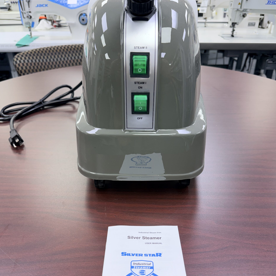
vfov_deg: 55.2
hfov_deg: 55.6
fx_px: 262
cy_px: 165
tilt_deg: -35.3
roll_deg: -0.7
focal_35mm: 29
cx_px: 138
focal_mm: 6.76
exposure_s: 1/120
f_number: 1.78
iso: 64
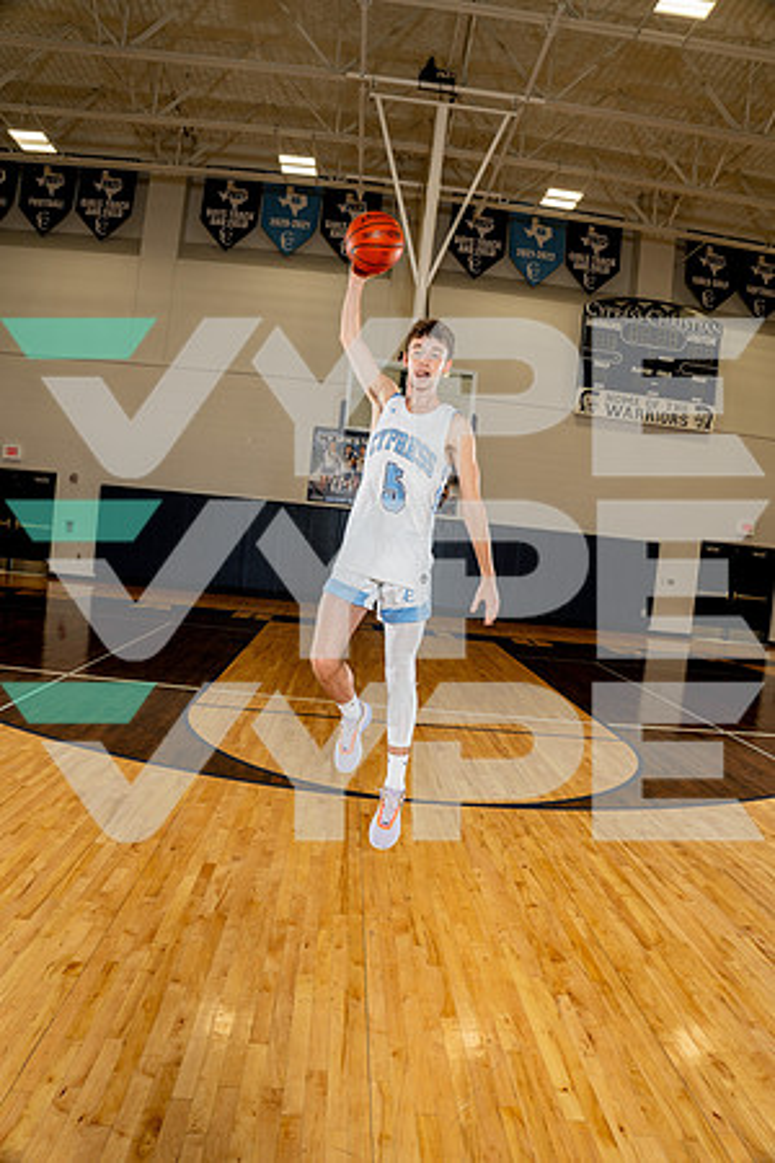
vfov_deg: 73.7
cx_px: 388
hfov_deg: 53.1
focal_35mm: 24
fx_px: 775
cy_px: 582
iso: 400
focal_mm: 24
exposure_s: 1/250
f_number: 5.6
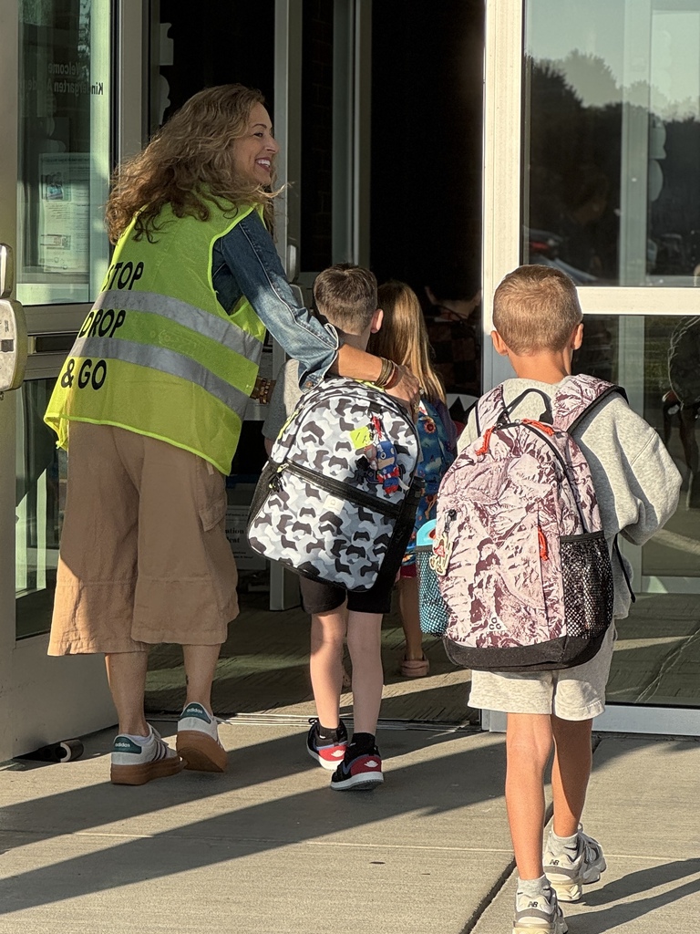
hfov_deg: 19.1
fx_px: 2076
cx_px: 350
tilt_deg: -4.2
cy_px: 467
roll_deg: -0.8
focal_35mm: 77
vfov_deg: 25.3
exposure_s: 1/449
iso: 25
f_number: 2.8
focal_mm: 9
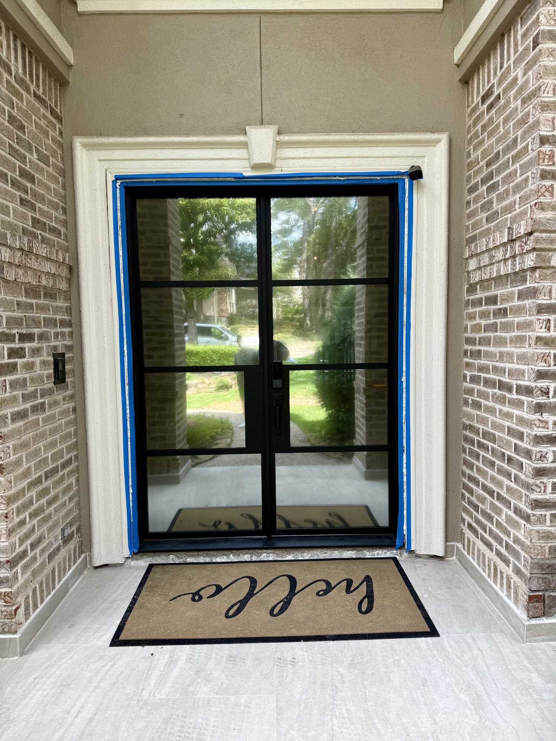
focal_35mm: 24
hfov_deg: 56.8
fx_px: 514
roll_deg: +0.8
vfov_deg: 71.6
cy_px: 370
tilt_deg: -4.7
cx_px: 278
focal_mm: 6.76
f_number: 1.78
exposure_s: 1/528
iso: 80
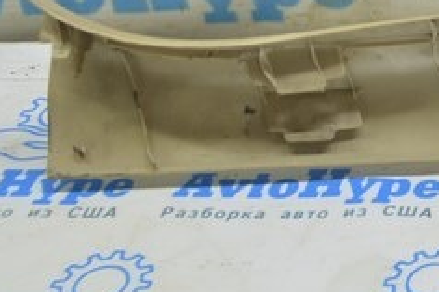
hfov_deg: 12.6
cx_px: 876
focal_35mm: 143
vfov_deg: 9.2
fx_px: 1743
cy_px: -226
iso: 400
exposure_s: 1/20
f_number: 5.6
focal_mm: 22
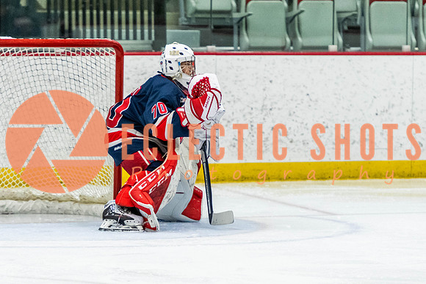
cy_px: 142
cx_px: 183
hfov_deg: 5.8
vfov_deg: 3.8
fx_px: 4236
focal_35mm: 358
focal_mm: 175
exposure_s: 1/640
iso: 3200
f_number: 2.8
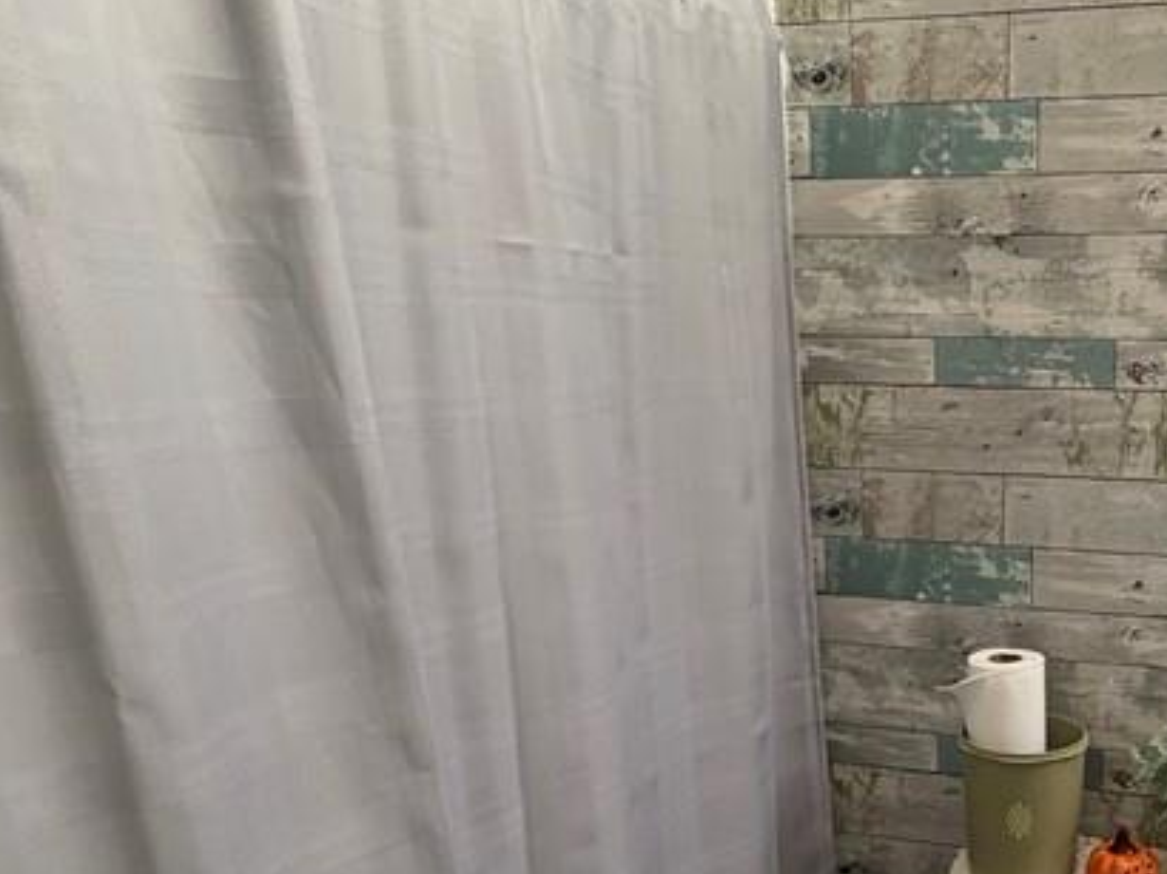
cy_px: 672
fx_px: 1179
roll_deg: -0.1
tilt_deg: -16.8
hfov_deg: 47.9
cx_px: 1022
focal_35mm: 35
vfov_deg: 39.4
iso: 200
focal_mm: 2.22
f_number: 2.2
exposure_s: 1/120
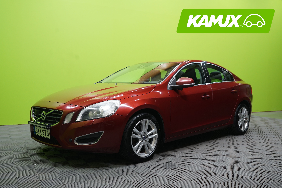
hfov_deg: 55.8
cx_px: 141
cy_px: 94
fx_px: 266
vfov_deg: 38.9
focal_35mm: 34
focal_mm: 34
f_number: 5.6
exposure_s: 1/20
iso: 800
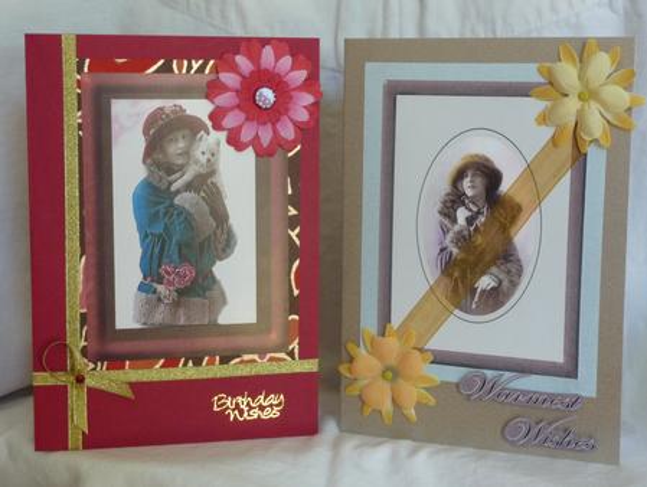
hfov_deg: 28.9
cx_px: 324
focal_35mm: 67
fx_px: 1254
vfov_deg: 22.0
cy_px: 244
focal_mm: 11.3
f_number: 4.5
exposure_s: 1/30
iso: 400
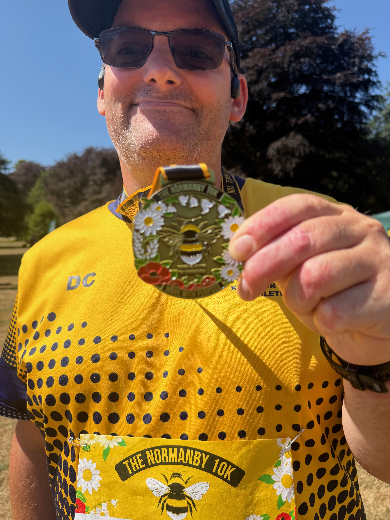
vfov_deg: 71.6
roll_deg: +0.1
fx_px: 361
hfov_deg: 56.8
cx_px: 195
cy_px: 260
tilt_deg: -3.0
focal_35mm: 24
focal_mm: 6.76
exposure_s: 1/4167
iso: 100
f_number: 1.78
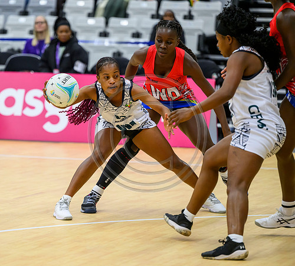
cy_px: 133
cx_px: 96
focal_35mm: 217
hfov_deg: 8.5
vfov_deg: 7.6
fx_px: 1990
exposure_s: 1/1000
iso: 4000
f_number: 3.2
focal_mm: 180
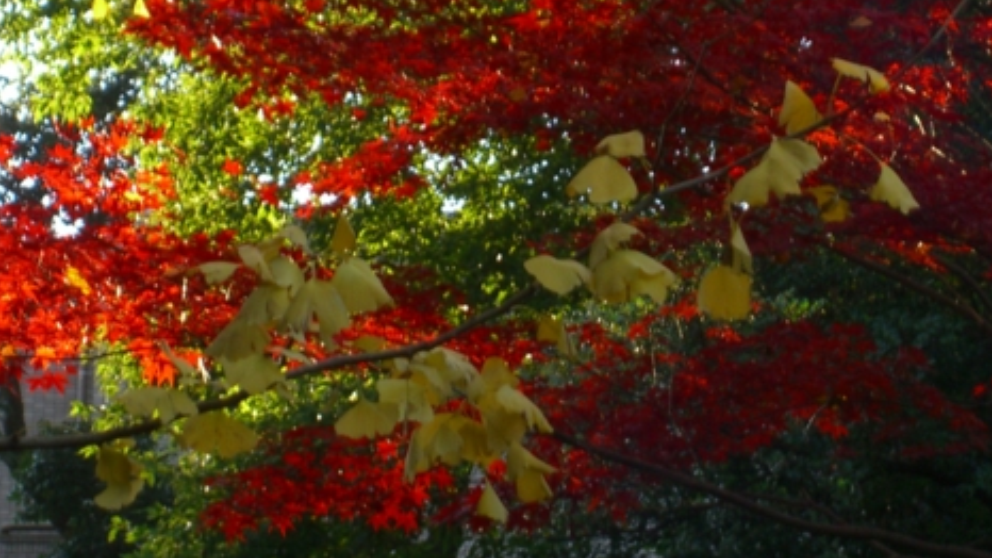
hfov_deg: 10.1
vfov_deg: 5.7
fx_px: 5602
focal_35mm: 213
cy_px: 13
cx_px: 345
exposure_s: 1/100
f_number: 5.1
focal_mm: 23.7
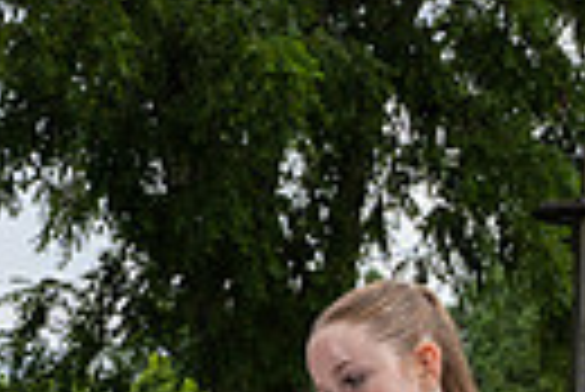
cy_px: 704
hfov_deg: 15.2
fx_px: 2164
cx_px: 524
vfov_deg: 9.8
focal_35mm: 133
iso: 100
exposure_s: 1/500
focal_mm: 28
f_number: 4
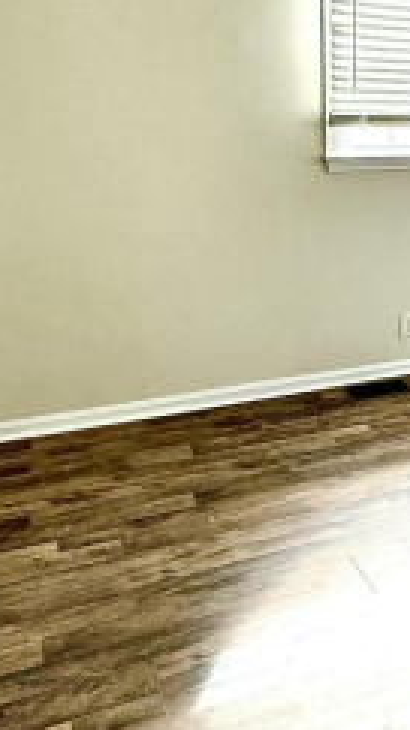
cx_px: 437
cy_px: 249
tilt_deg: -9.9
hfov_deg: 26.4
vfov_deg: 47.6
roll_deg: -0.4
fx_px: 812
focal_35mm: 42
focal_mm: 2.22
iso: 200
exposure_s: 1/120
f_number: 2.2
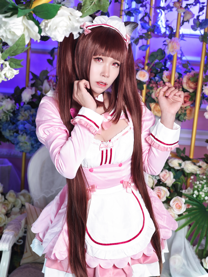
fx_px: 601
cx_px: 104
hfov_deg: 19.6
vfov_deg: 26.0
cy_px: 138
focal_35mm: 75
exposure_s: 1/120
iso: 64
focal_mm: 12.28
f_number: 1.8
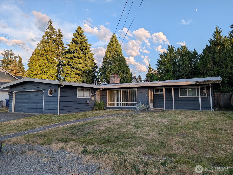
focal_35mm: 24
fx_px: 162
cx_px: 116
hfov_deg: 71.5
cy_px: 88
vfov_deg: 56.9
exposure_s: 1/389
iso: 19
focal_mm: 6.9
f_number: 1.68
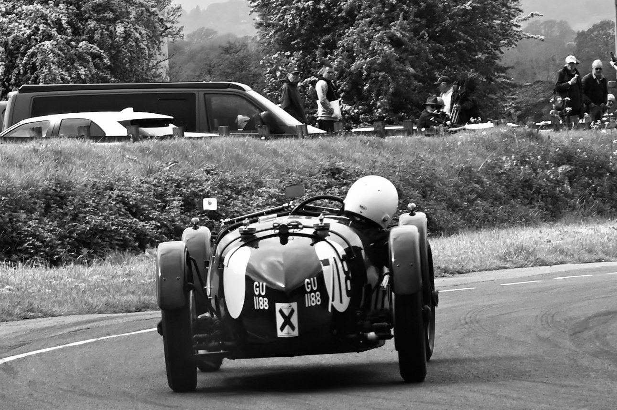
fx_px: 2774
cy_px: 285
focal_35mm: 162
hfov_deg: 12.7
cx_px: 283
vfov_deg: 8.5
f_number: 14
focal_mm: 105
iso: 100
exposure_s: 1/125
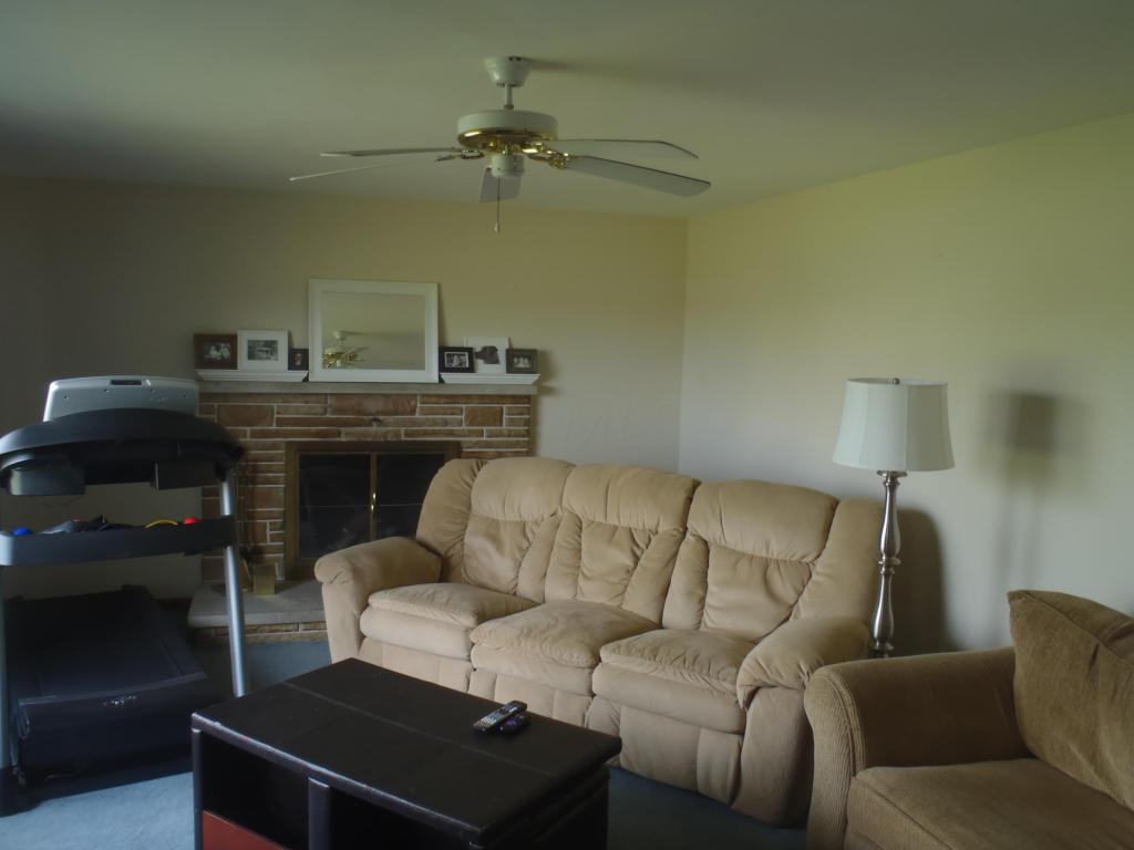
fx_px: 917
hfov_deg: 63.4
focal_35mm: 28
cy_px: 425
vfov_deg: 49.7
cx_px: 567
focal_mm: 5
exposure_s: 1/15
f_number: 3.9
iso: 100
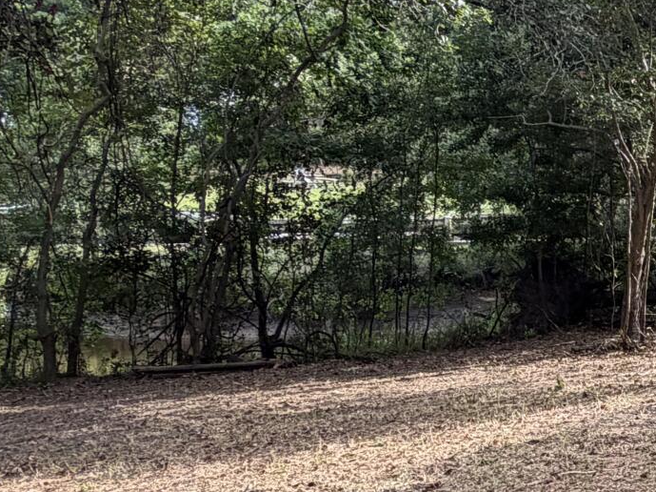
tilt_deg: -8.0
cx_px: 871
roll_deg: -1.1
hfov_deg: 26.5
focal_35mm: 61
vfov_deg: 24.0
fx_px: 1155
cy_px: 285
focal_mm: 2.22
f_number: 2.2
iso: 64
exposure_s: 1/205
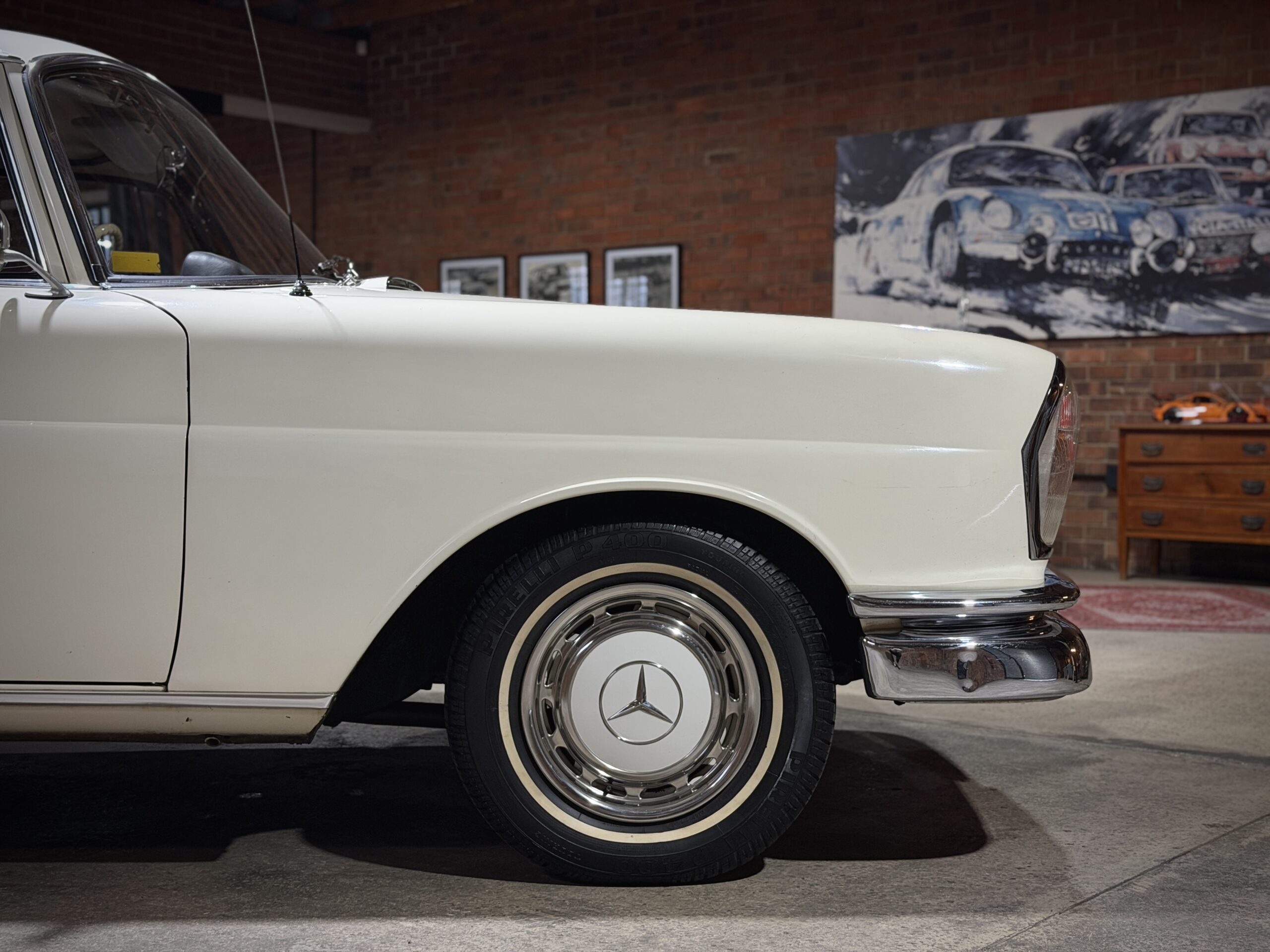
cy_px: 476
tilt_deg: -1.8
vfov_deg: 30.3
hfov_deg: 39.7
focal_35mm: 48
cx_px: 635
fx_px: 1761
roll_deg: -0.8
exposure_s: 1/50
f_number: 1.78
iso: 125
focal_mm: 6.76
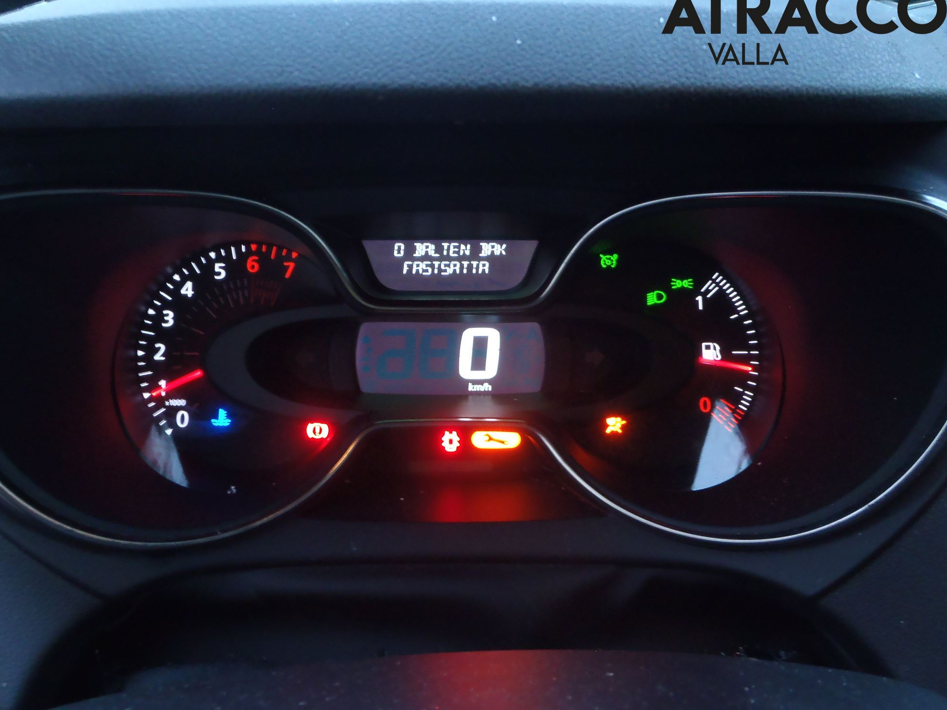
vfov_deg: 48.2
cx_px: 465
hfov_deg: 61.7
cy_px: 351
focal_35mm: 29
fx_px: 793
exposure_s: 1/4
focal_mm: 5
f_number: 3.5
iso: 200
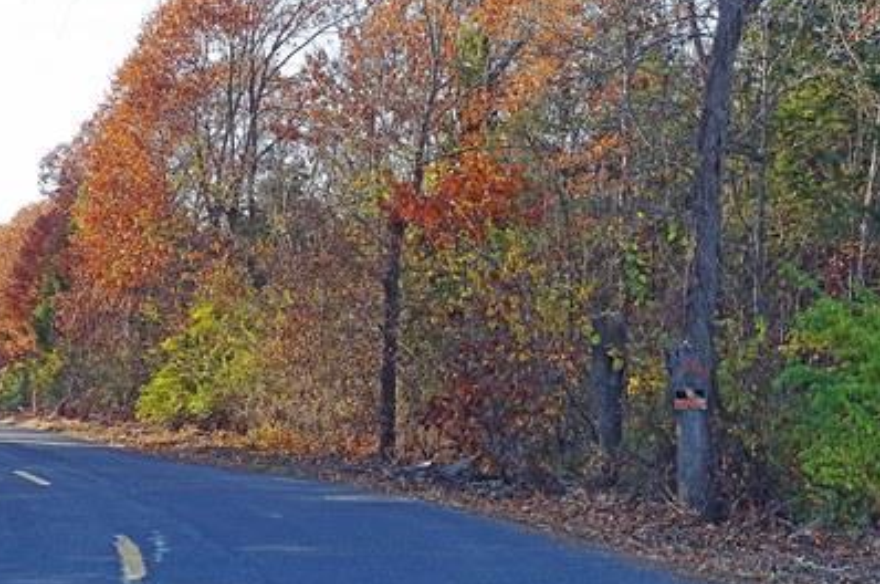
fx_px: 1806
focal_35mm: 74
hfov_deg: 27.3
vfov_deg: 18.4
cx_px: 531
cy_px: 261
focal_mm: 30.63
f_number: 13
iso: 1600
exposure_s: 1/200
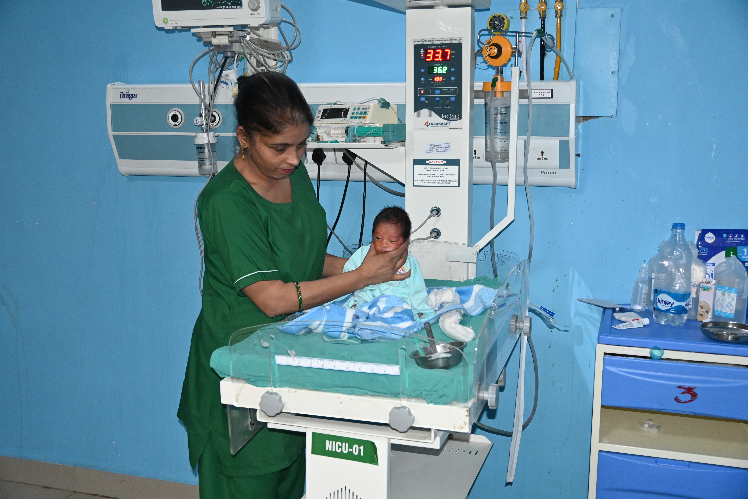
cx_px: 374
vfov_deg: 33.0
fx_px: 841
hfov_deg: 47.9
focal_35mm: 40
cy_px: 250
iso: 2000
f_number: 3.8
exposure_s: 1/125
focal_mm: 27
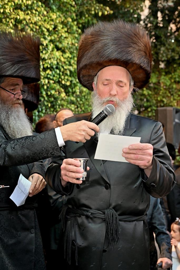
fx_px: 360
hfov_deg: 28.1
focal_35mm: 48
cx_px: 90
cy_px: 135
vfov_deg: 41.1
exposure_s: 1/160
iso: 640
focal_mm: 48
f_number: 4
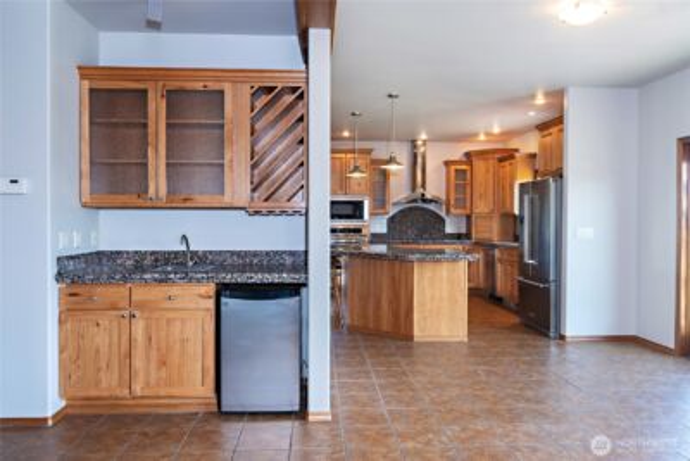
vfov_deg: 46.4
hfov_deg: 65.5
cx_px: 345
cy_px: 230
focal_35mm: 28
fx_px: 537
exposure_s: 1/30
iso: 200
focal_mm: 28
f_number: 5
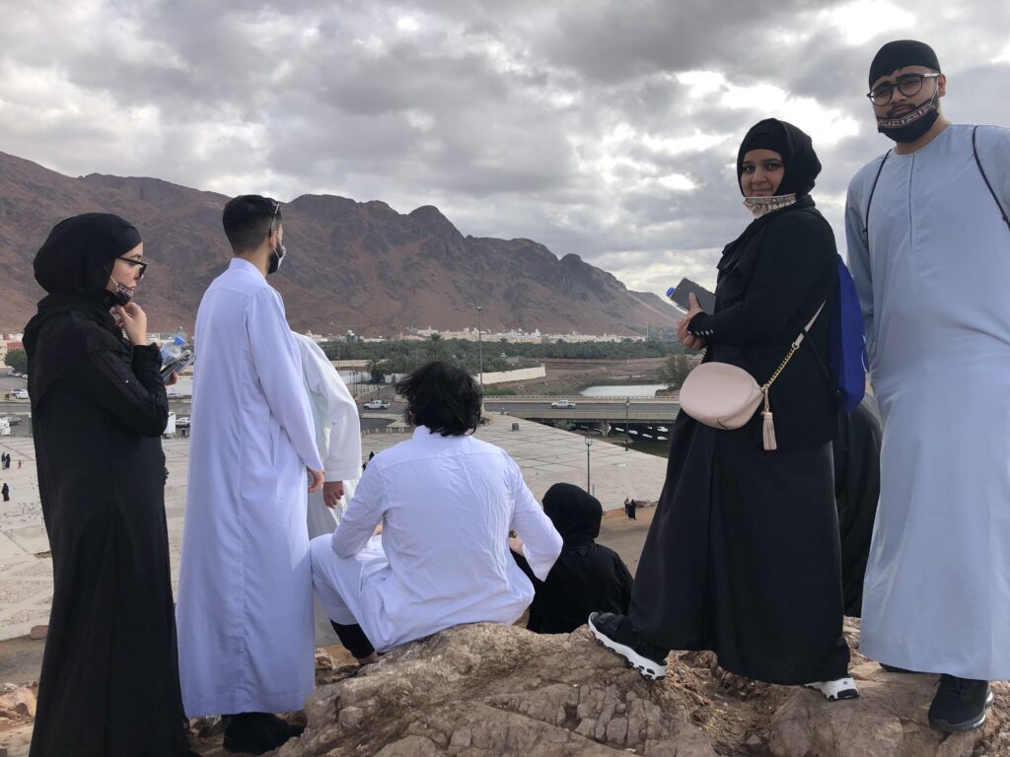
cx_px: 505
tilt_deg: -1.2
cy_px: 378
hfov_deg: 63.4
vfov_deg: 49.7
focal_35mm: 28
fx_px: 817
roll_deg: +0.9
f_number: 1.8
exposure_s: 1/1779
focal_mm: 4
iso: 20
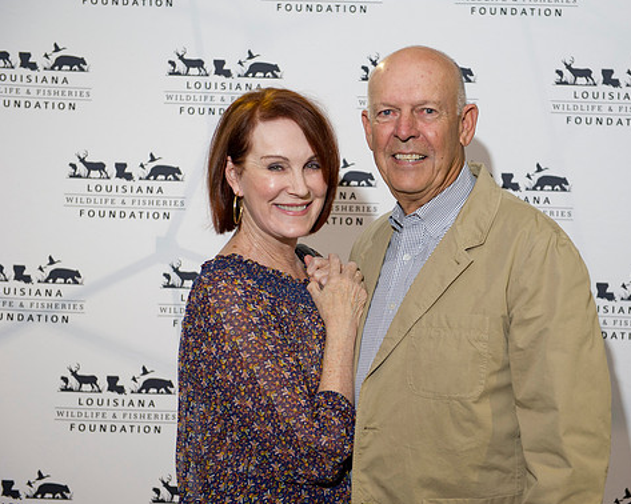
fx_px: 1288
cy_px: 255
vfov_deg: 22.2
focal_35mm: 69
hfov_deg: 27.5
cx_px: 386
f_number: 3.5
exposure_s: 1/125
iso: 800
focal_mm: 60
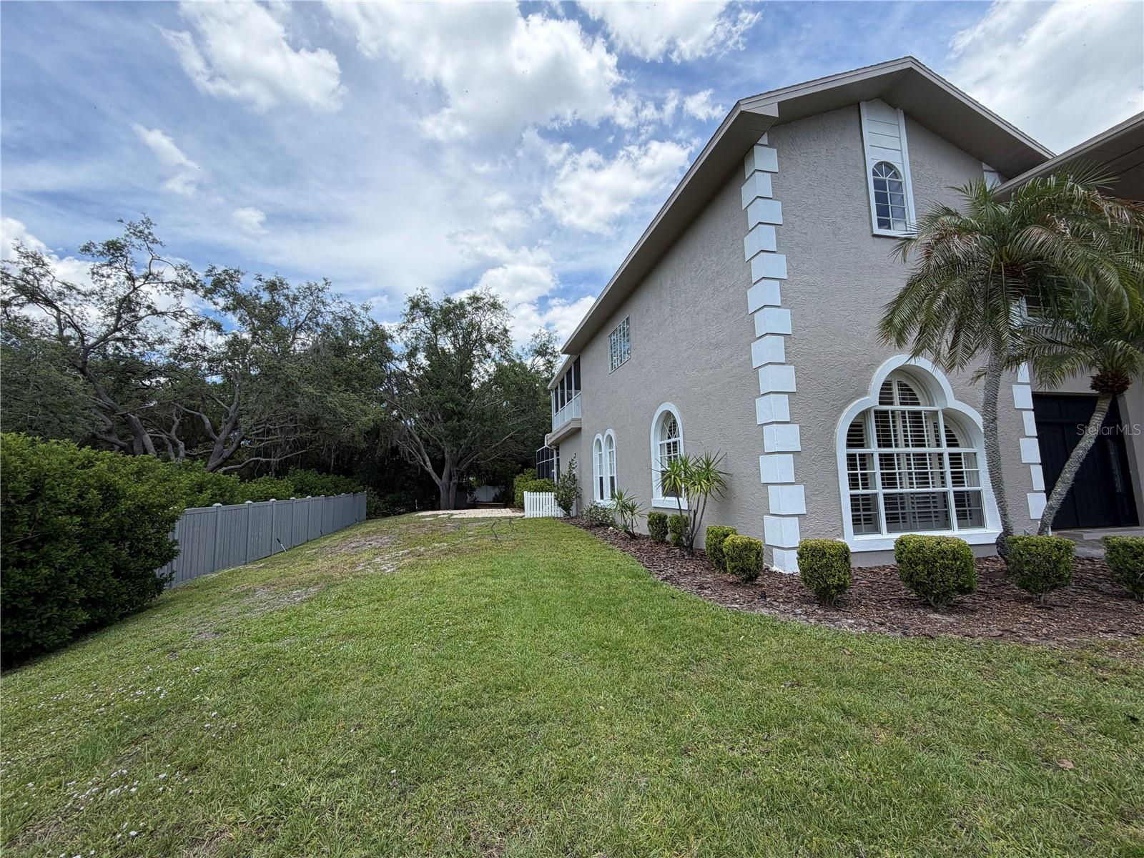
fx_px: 463
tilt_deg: +8.3
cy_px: 429
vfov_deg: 85.7
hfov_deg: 102.1
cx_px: 572
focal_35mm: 14
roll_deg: +2.9
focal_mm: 2.22
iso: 20
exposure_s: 1/770
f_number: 2.2
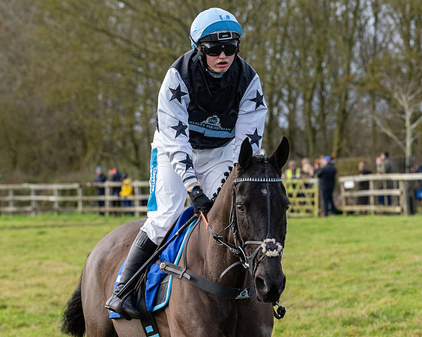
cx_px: 245
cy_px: 168
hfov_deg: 10.8
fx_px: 2238
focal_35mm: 179
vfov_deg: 8.6
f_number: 5
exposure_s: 1/800
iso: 800
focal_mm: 105
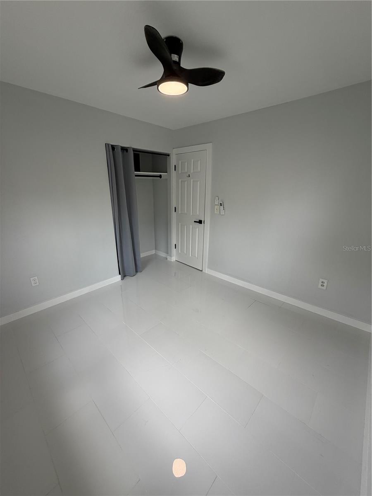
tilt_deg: -16.6
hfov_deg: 85.7
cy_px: 248
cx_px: 186
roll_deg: -0.5
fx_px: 201
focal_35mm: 14
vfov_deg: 102.1
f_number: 2.2
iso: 50
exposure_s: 1/167
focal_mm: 2.22
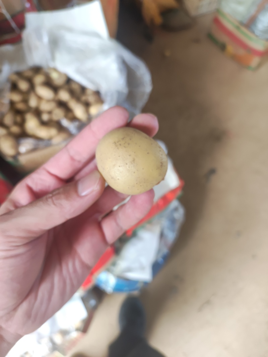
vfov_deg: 69.4
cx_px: 134
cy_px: 178
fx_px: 258
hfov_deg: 54.8
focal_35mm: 25
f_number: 1.79
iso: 182
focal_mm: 4.74
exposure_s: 1/100
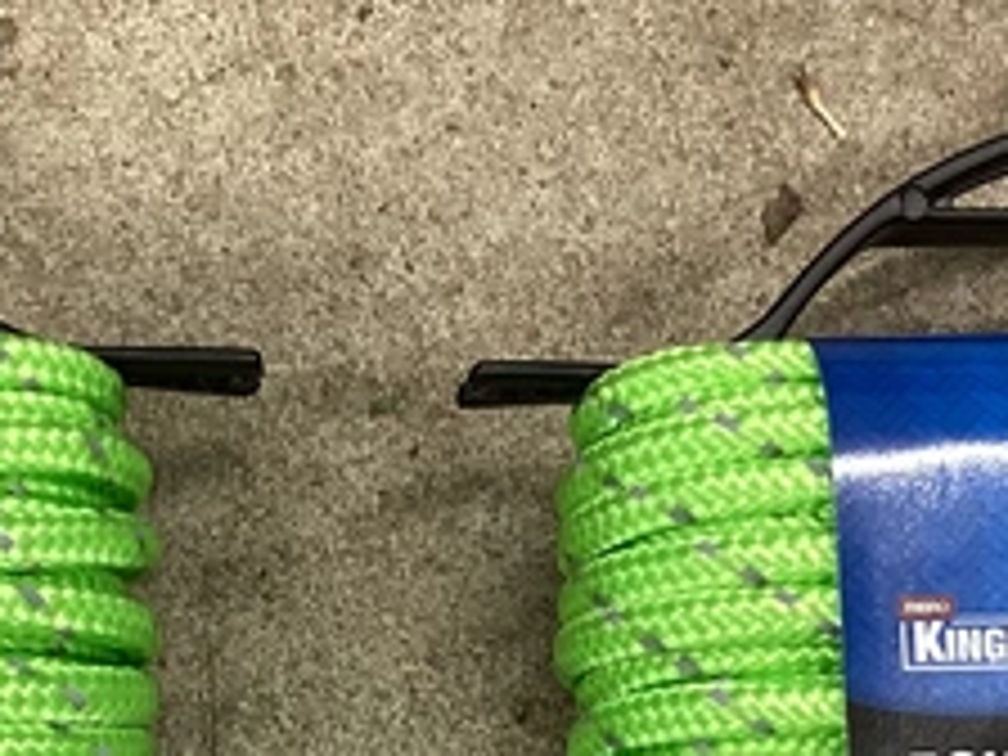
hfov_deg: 18.7
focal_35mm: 104
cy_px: 907
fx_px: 3028
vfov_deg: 13.8
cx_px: 220
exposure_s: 1/50
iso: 100
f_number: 2.4
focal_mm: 3.3
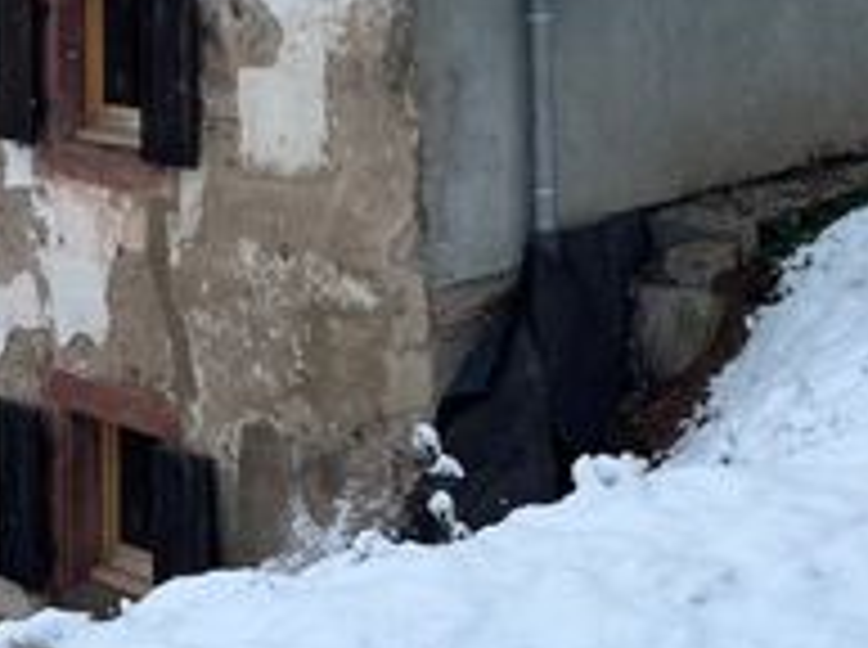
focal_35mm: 81
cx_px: 616
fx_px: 2027
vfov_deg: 17.1
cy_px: -184
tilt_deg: +0.8
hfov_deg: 24.0
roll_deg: +0.0
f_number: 1.6
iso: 50
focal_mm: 5.1
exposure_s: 1/718
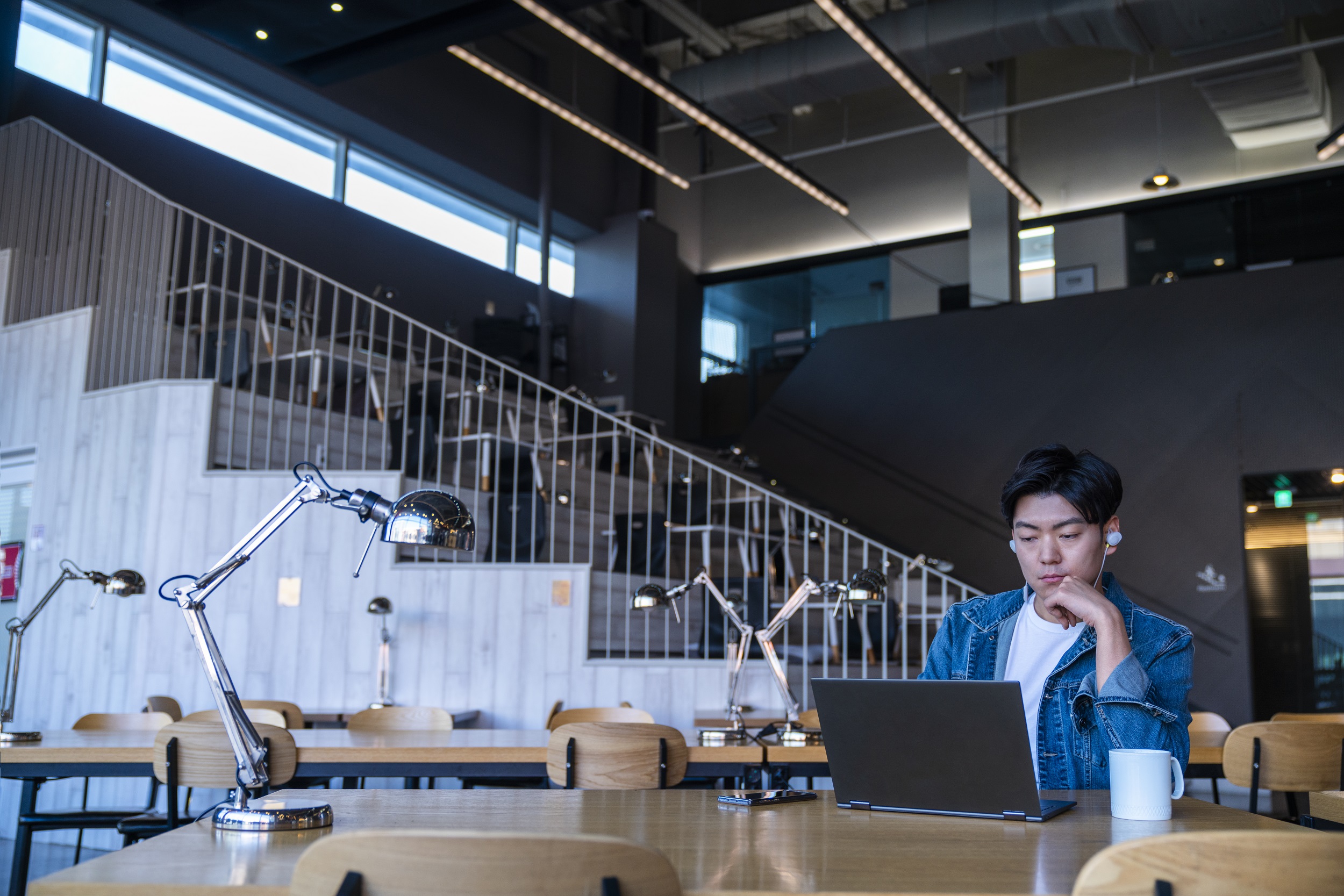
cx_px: 672
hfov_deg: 54.4
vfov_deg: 37.9
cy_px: 448
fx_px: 1307
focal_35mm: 35
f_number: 2.8
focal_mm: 35
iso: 320
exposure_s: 1/200
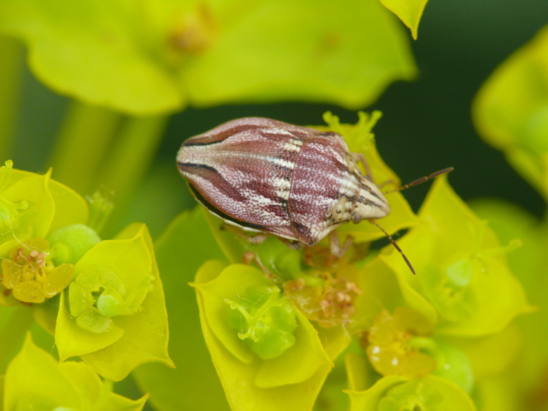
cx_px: 274
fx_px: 4718
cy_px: 206
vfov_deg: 5.0
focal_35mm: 298
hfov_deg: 6.6
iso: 200
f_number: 5.6
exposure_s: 1/500
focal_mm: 63
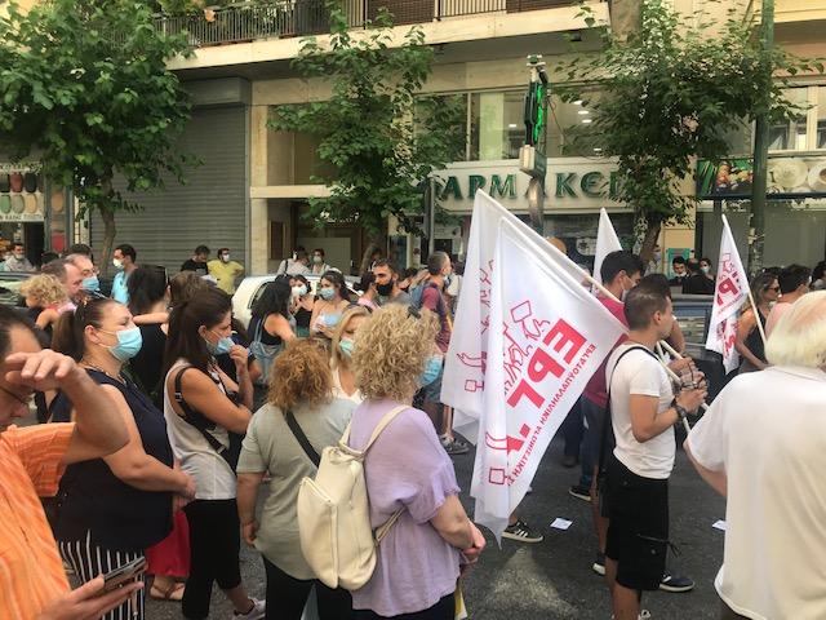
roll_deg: -0.7
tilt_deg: -1.6
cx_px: 413
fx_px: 668
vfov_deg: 49.7
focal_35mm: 28
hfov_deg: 63.4
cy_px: 310
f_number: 1.8
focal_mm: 3.99
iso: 20
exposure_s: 1/384
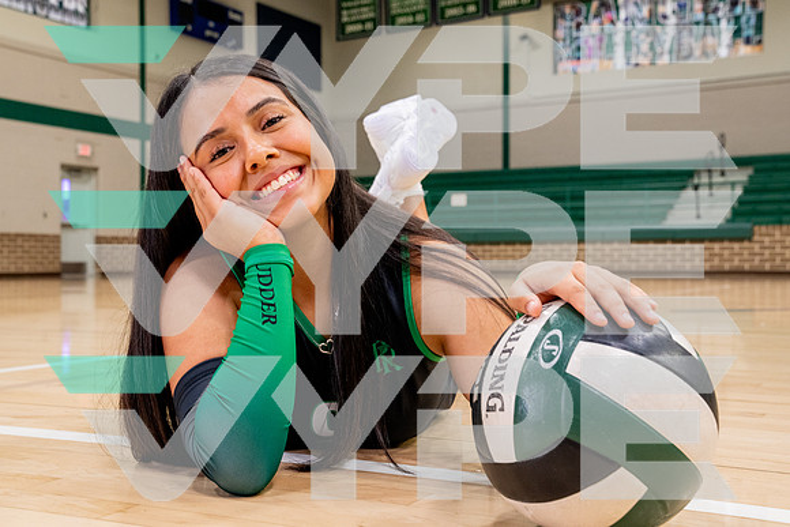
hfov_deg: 42.4
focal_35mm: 46
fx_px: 1018
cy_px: 260
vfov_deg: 29.0
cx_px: 388
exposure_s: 1/80
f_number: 7.1
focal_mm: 44
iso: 2500
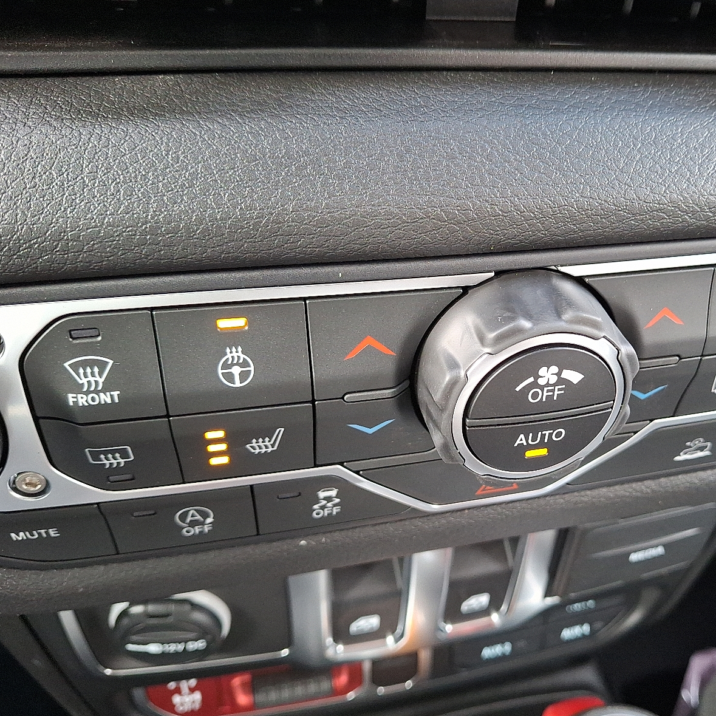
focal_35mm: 30
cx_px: 447
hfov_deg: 53.5
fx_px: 702
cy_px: 358
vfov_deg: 54.0
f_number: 1.8
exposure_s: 1/60.2
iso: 176
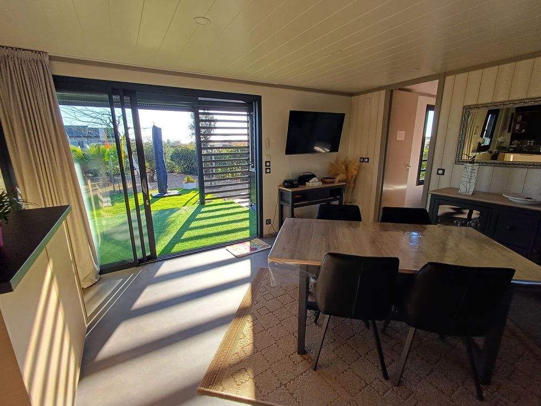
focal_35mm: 16
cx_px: 270
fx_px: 250
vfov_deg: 78.1
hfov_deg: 94.5
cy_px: 203
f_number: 2.2
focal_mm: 1.64
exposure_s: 1/201
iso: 40
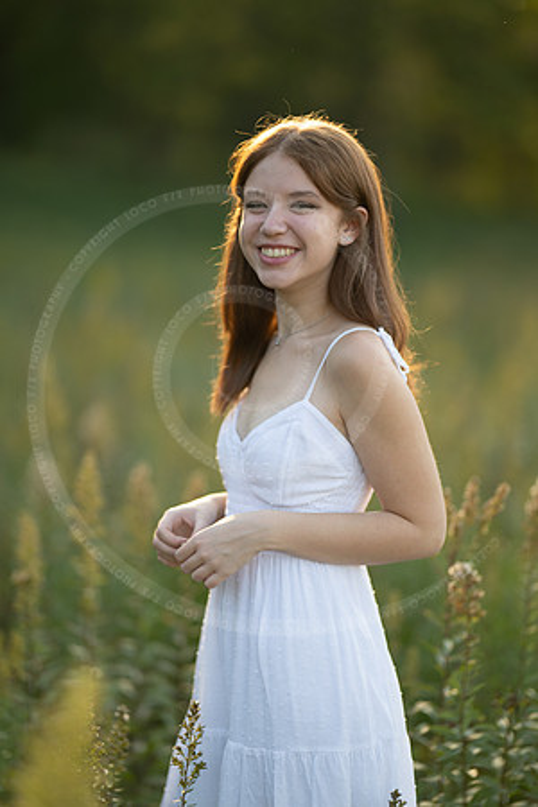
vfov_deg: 23.9
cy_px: 404
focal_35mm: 85
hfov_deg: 16.1
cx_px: 269
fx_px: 1905
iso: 160
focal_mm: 85
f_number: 1.2
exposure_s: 1/1600
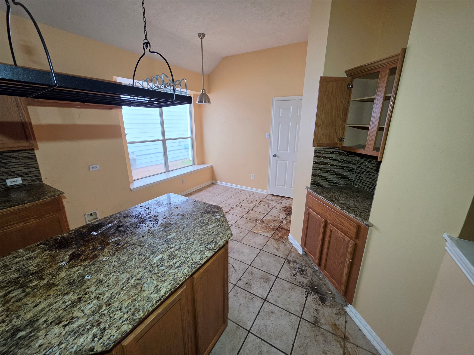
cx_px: 237
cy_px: 178
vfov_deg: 89.9
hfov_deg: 106.2
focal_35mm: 13
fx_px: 178
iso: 200
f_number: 1.9
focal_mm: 2.2
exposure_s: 1/120
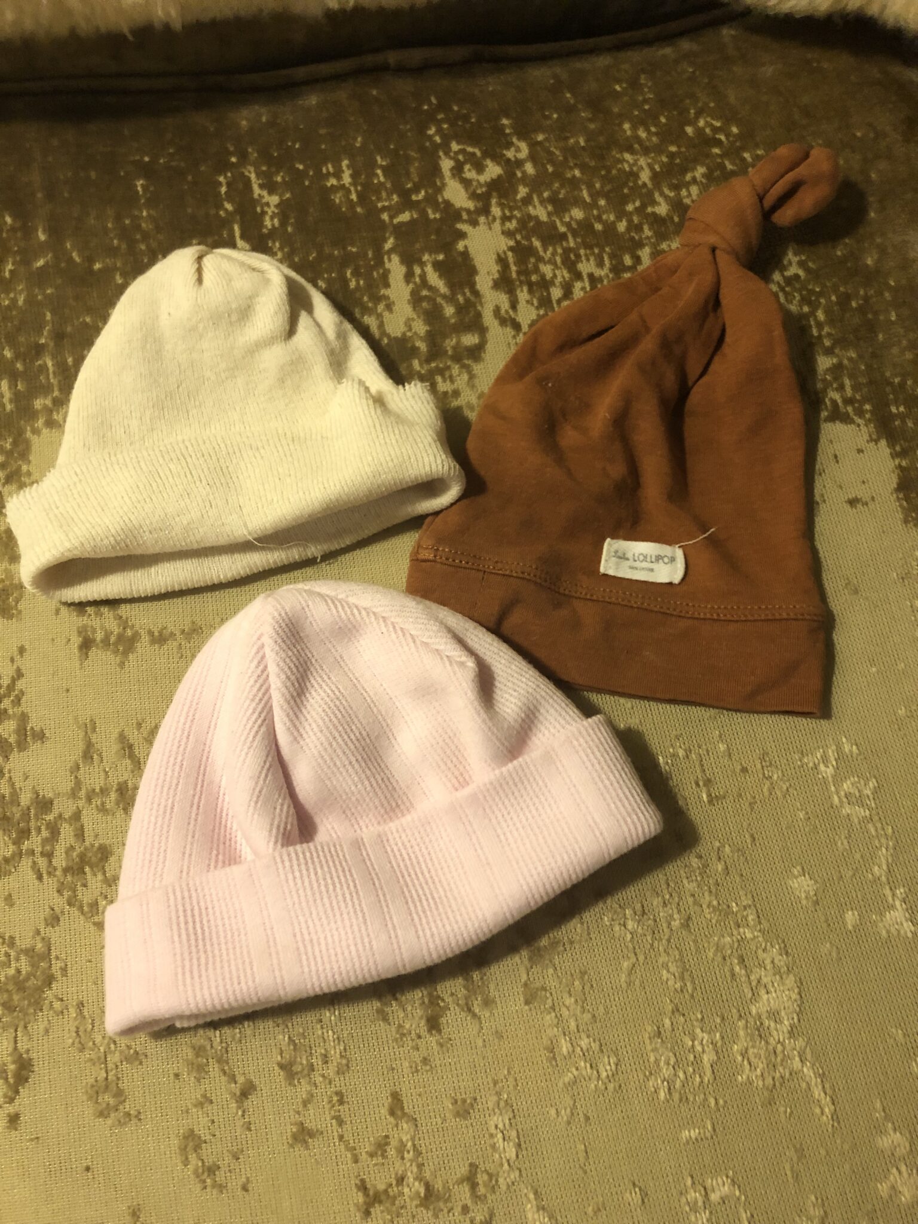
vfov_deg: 63.4
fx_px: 990
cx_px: 459
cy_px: 612
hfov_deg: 49.7
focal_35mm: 28
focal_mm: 3.99
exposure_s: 1/13
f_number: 1.8
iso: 100
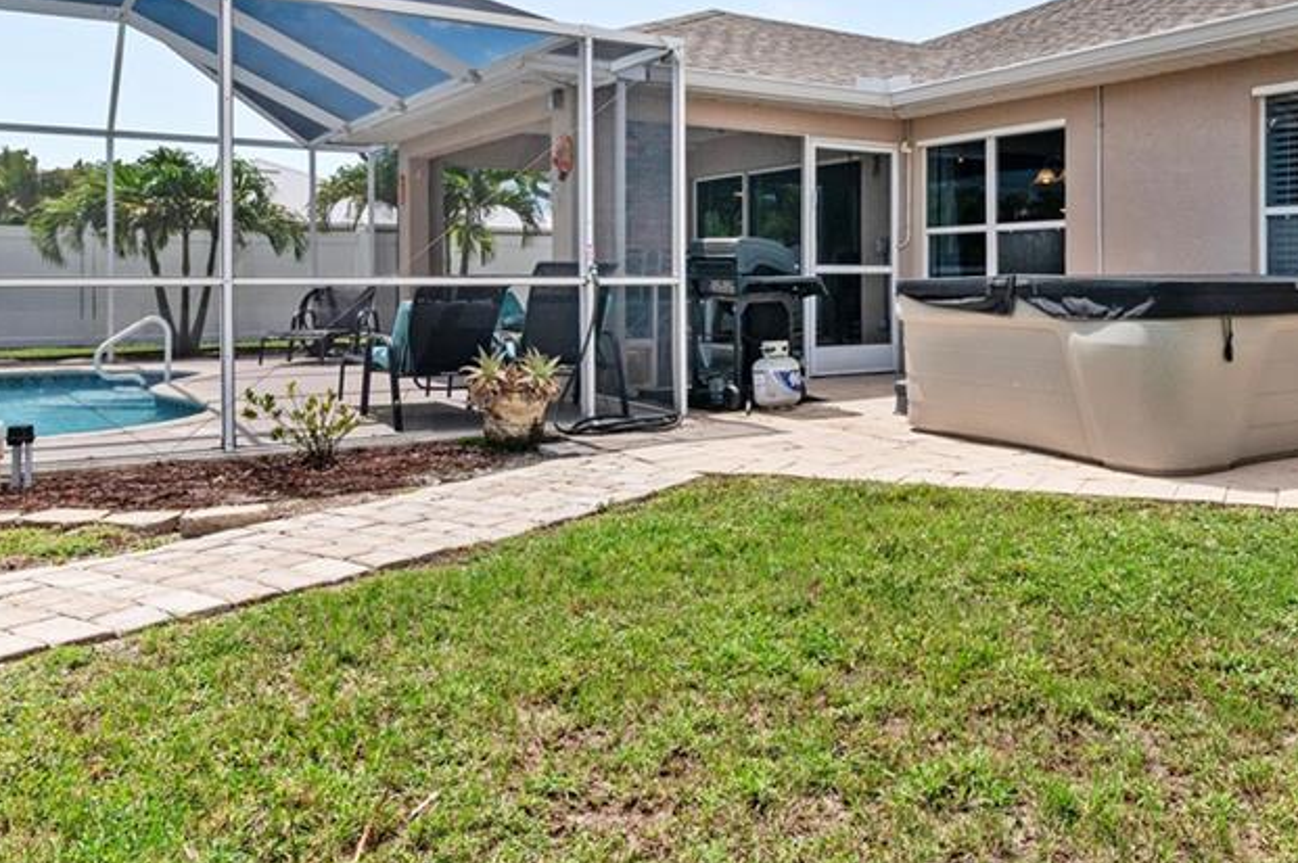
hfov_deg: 54.8
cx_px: 959
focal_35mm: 33
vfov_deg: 39.4
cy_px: 279
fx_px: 1189
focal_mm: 20
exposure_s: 1/1250
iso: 640
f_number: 10
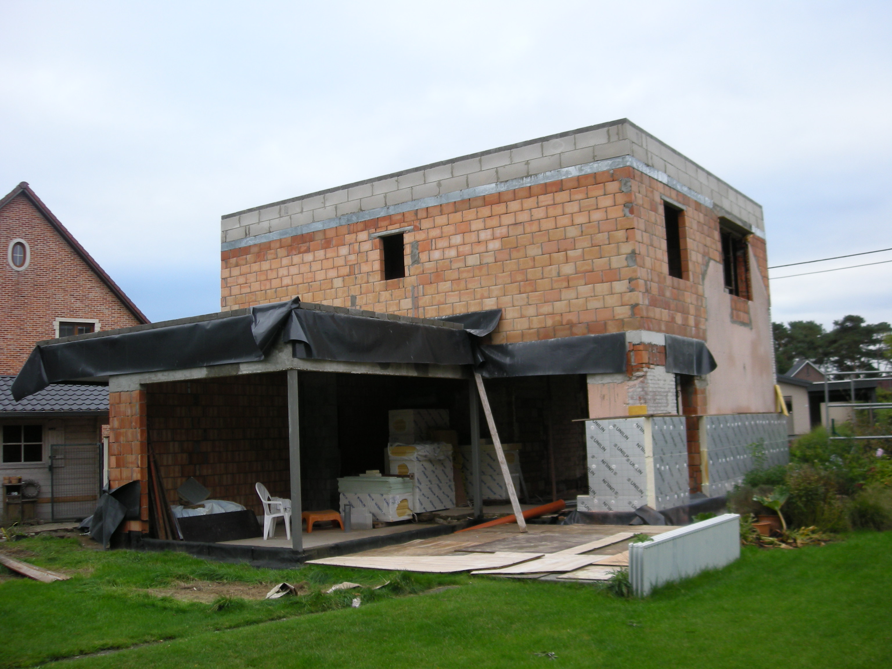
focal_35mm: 35
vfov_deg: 40.7
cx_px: 446
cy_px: 334
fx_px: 902
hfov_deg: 52.6
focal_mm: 5.7
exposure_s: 1/73.2
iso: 50
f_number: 2.8
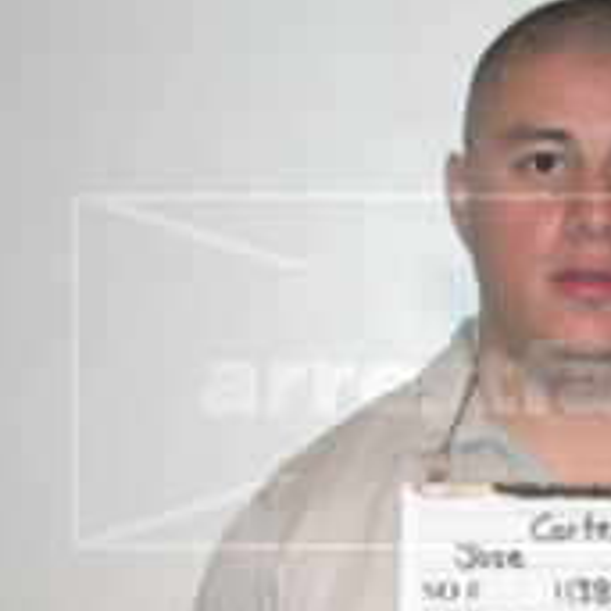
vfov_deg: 16.0
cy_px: 373
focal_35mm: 109
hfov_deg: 15.7
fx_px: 2177
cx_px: 609
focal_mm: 12.7
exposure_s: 1/60.3
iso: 100
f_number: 3.1
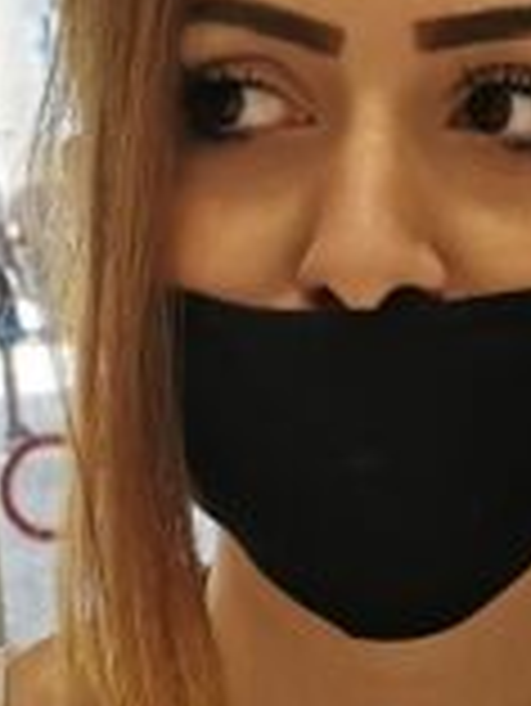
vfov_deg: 14.4
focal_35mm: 134
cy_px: 737
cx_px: 565
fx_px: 2737
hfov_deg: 11.0
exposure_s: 1/106
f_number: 1.6
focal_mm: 5.56
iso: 50
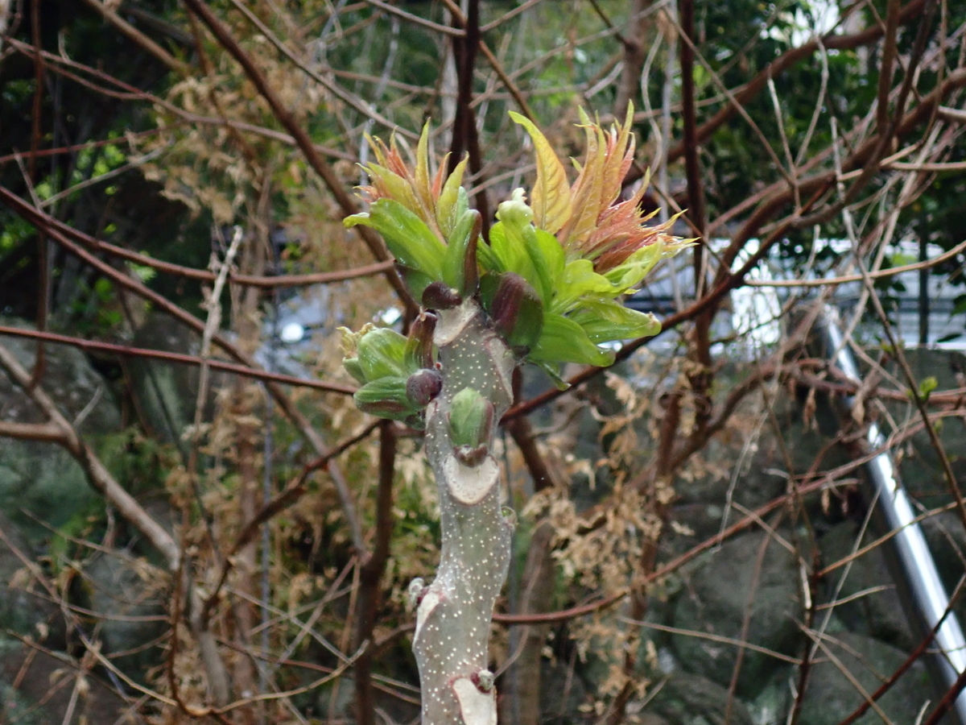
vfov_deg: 14.8
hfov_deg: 19.6
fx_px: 2791
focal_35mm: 100
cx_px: 483
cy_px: 362
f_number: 4.9
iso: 640
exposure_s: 1/100
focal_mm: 18
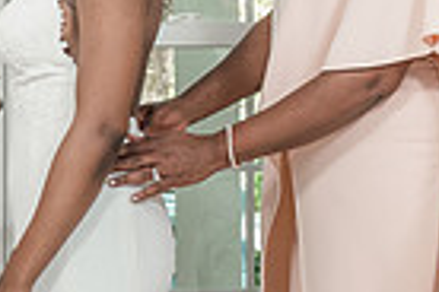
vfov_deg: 8.7
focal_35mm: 156
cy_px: -7
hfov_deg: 13.1
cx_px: 301
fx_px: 1902
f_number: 5.6
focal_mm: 35
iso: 1600
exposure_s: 1/200
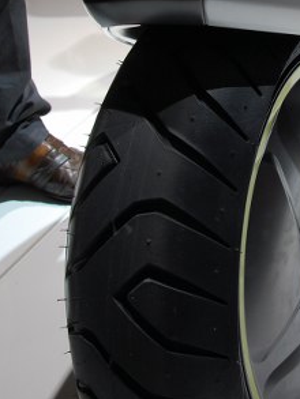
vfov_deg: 27.4
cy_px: 34
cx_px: 271
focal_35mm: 68
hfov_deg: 21.2
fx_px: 785
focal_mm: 18
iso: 200
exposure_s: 1/125
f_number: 5.6
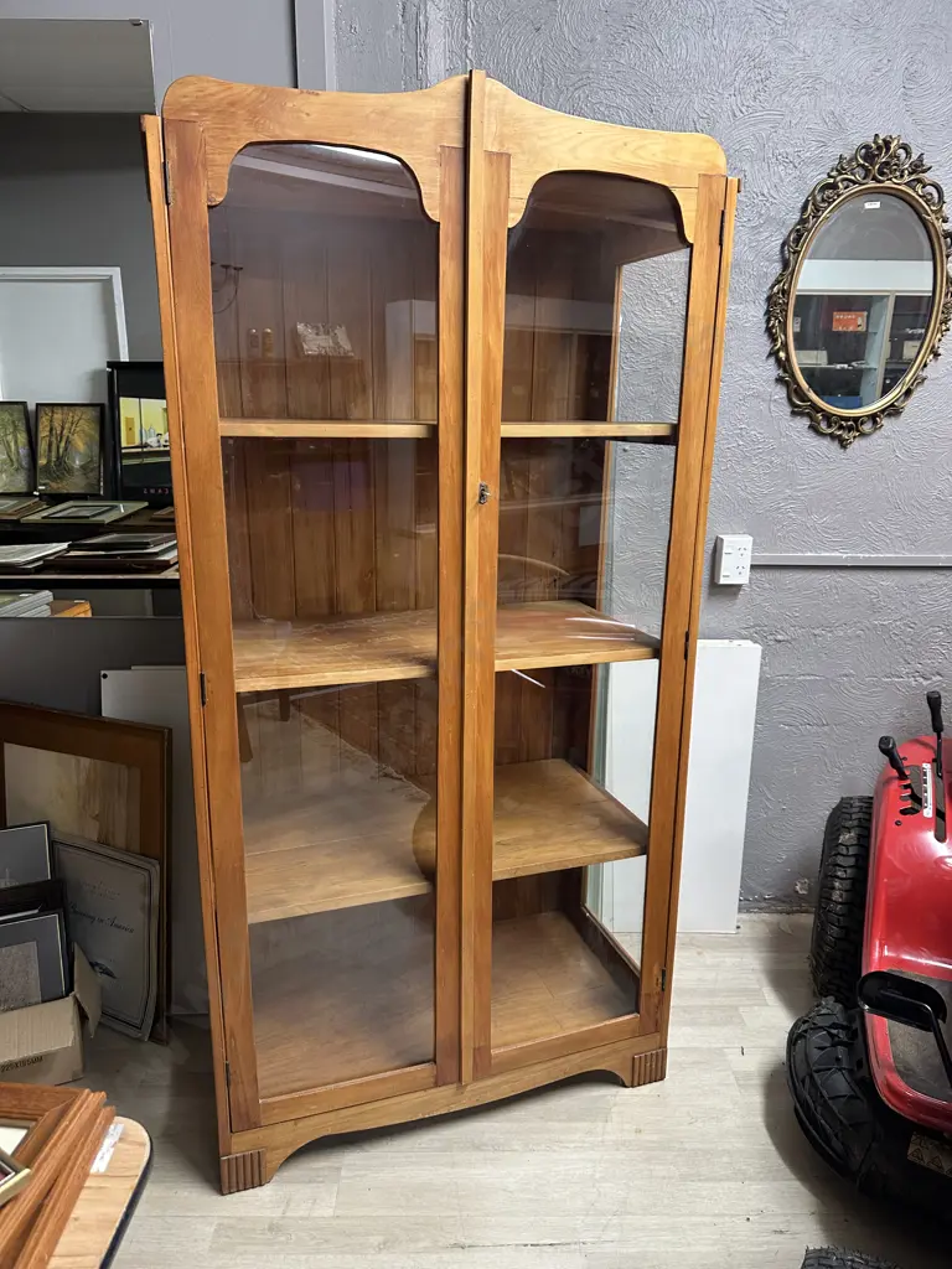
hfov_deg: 56.8
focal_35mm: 24
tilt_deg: -14.7
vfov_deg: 71.6
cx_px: 476
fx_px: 880
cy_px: 634
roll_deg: -0.9
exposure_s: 1/50
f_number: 1.78
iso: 250
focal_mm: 6.86
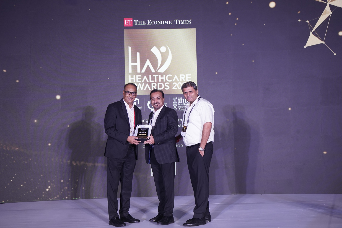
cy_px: 114
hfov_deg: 42.7
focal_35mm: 46
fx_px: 437
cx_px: 171
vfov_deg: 29.2
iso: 1600
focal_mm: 46
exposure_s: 1/125
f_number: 6.3
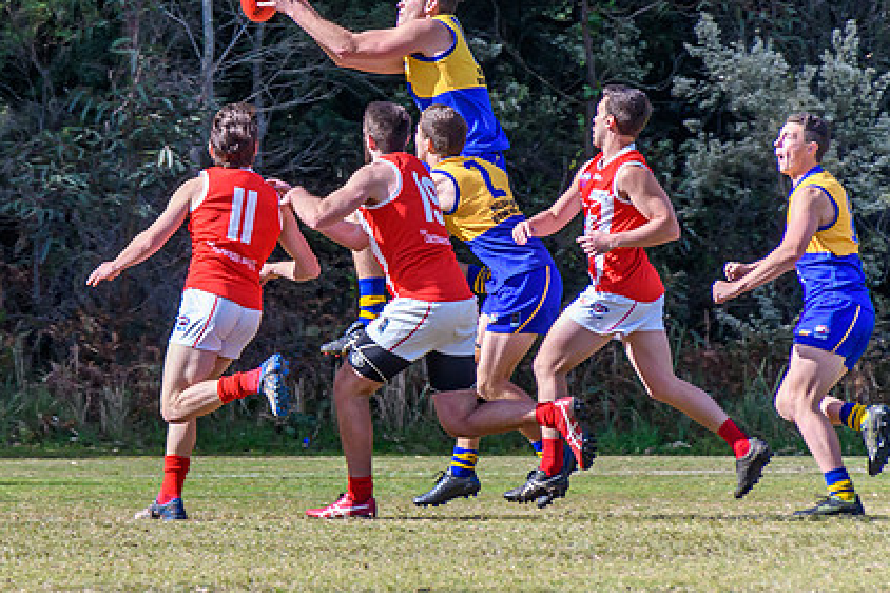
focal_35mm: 822
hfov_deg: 2.5
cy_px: 150
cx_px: 224
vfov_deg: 1.7
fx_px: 20313
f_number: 8
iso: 800
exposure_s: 1/1000
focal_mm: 300
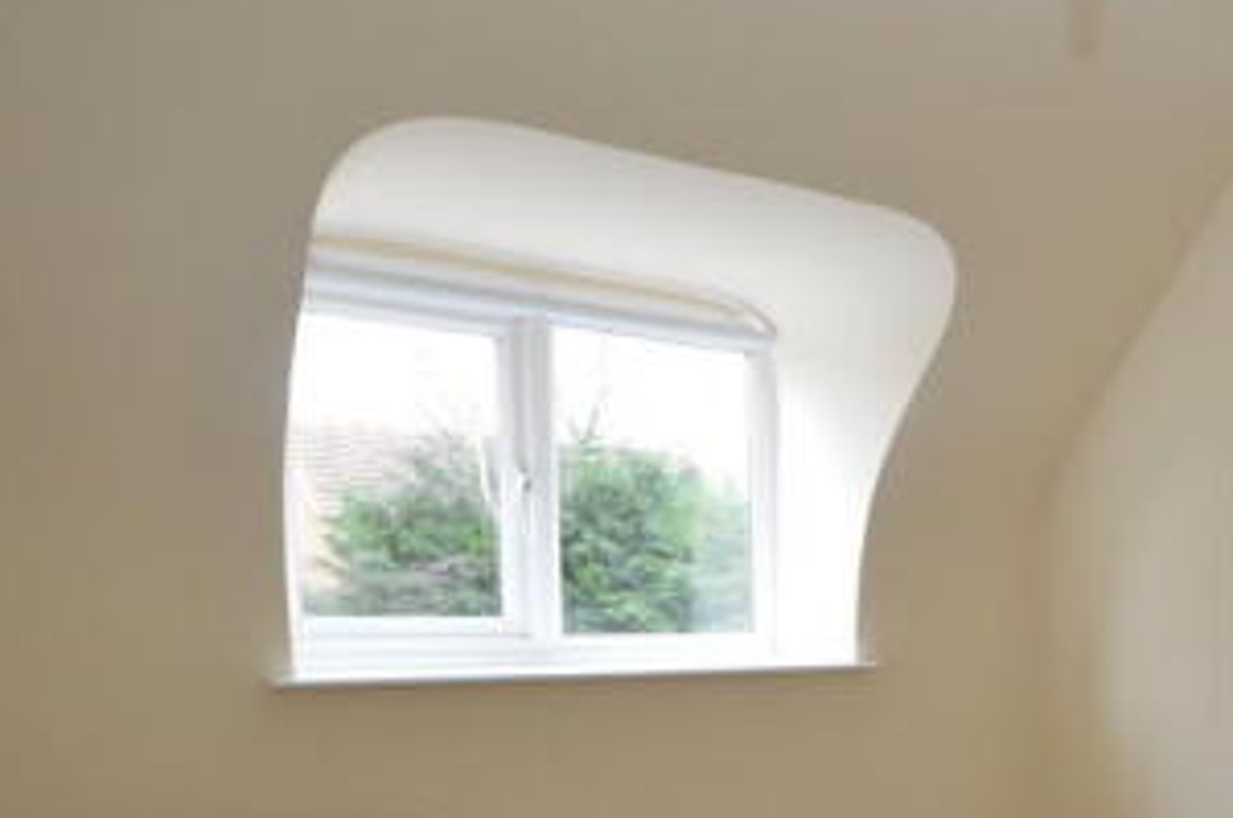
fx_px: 1234
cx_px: 1073
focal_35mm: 36
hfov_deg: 48.4
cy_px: 707
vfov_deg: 34.9
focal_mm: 11
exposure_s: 1/60
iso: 1100
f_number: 3.5
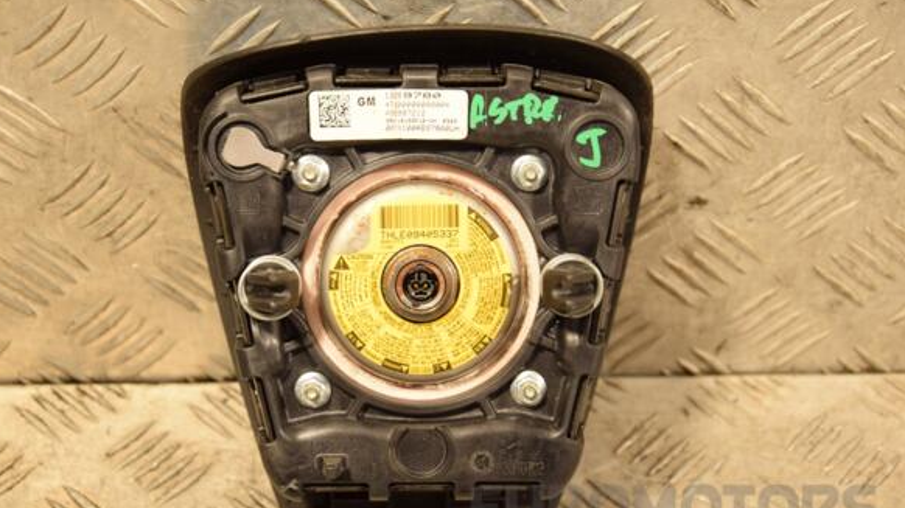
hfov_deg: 26.2
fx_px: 1943
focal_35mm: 81
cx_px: 442
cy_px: 301
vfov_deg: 14.9
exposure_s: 1/125
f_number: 5.6
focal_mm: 50
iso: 800
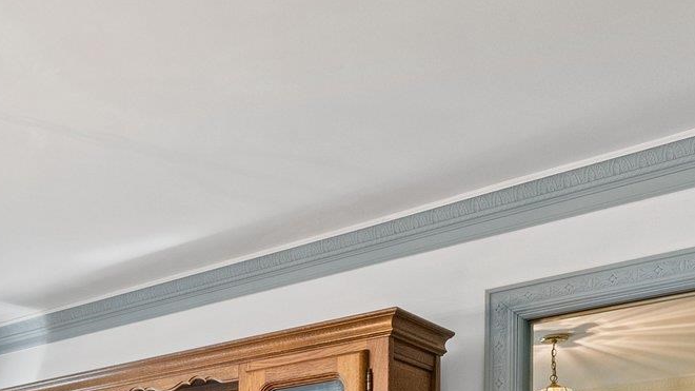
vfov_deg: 19.8
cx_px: 37
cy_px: 593
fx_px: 958
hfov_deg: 36.7
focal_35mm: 52
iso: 640
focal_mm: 16
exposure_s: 1/3
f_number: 10
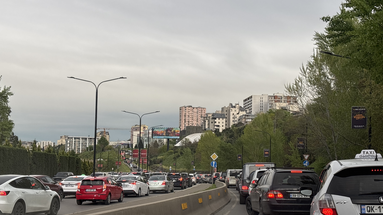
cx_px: 192
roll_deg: -0.3
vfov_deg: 21.1
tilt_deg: +3.1
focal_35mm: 57
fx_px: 579
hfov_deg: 36.6
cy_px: 116
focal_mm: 5.96
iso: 32
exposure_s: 1/493
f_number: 1.6
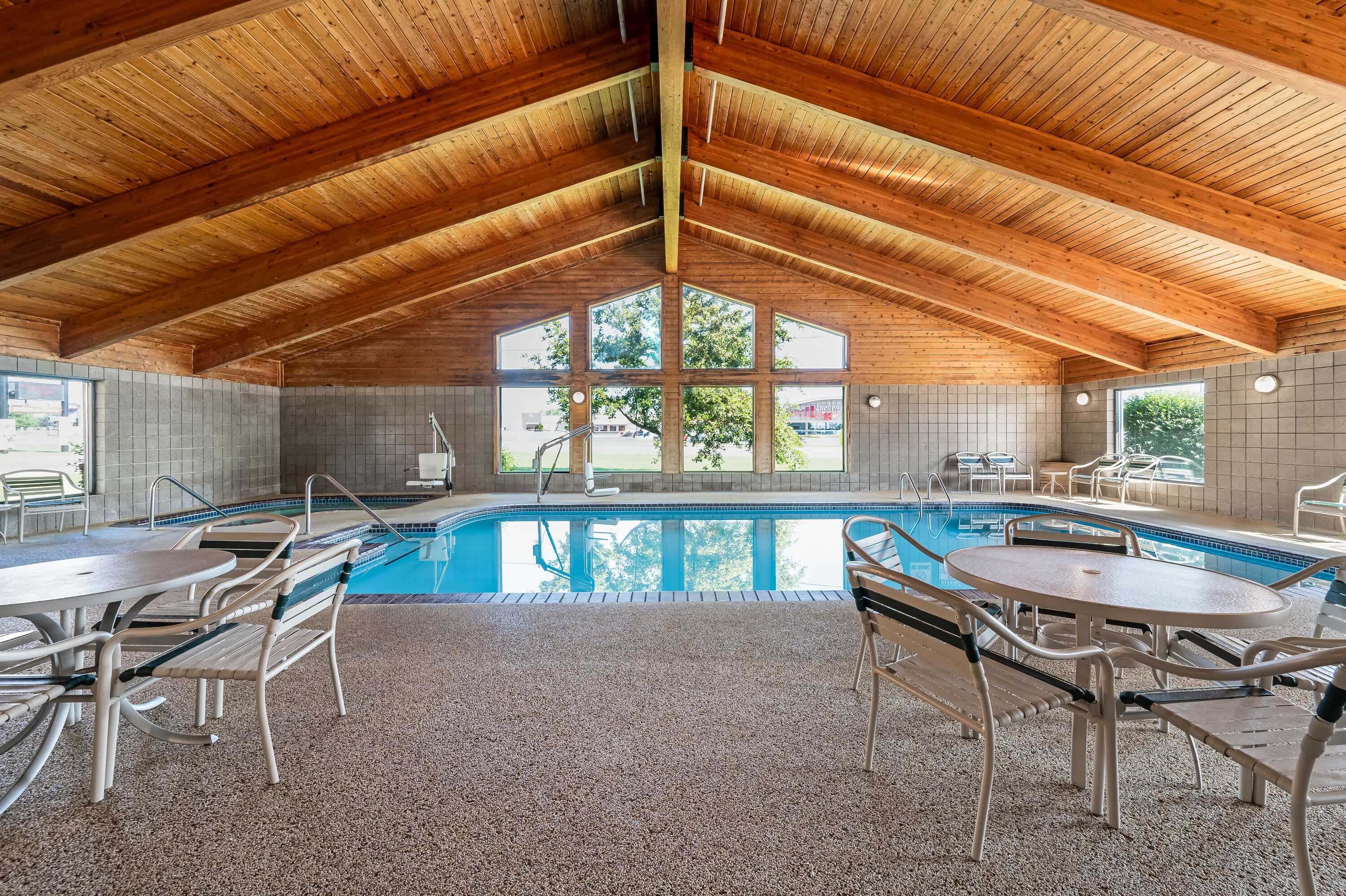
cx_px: 673
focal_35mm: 14
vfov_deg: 81.1
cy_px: 448
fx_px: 523
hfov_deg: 104.3
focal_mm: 14
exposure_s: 1/5
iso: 400
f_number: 8
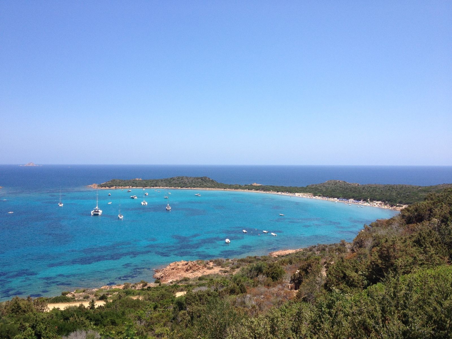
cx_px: 226
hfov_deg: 52.6
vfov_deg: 40.7
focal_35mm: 35
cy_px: 170
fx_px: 457
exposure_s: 1/1577
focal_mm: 4.28
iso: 50
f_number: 2.4
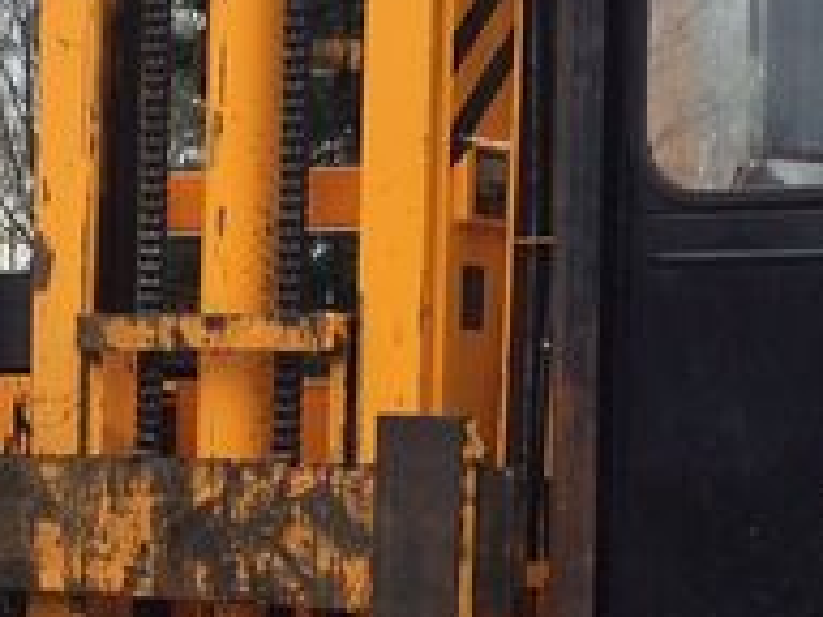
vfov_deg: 11.7
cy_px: 630
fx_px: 2972
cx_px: 304
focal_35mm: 125
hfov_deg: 15.7
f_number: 2.2
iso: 32
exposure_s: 1/252
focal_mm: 4.12
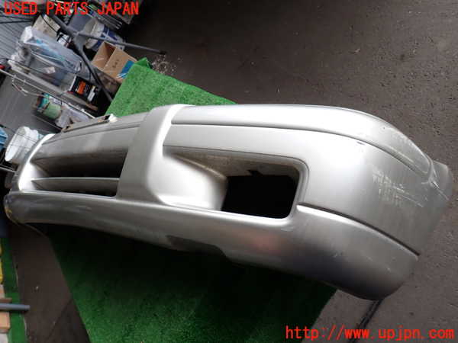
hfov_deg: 69.4
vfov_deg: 54.9
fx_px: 331
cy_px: 172
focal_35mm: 25
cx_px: 229
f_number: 2.8
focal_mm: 4.5
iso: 100
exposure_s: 1/160
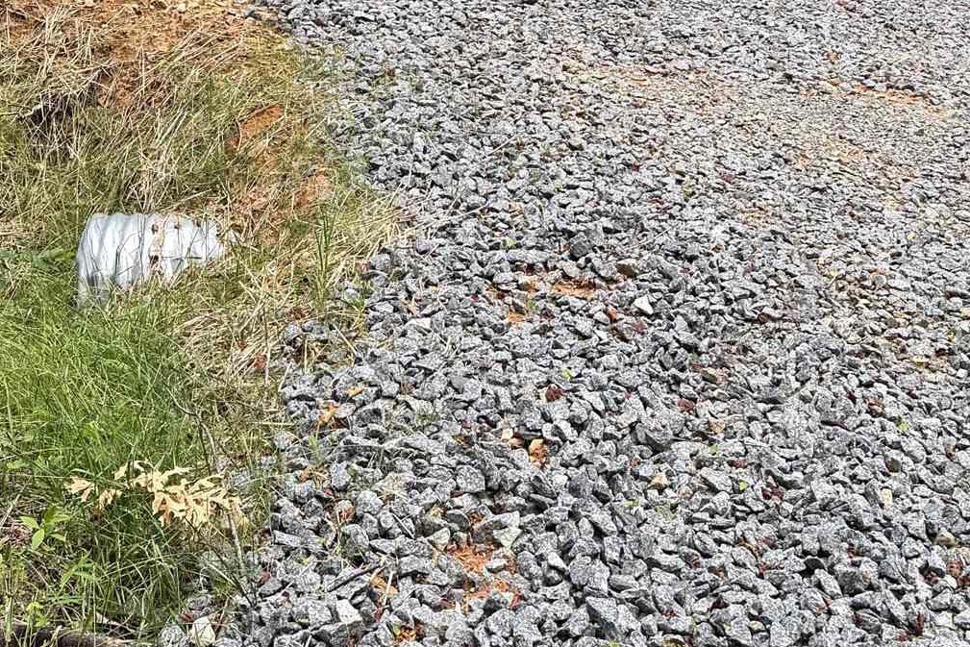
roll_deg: +0.0
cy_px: -201
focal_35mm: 57
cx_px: 447
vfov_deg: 21.4
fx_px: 1536
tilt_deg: -4.6
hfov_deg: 35.0
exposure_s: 1/121
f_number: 1.78
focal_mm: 6.76
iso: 64
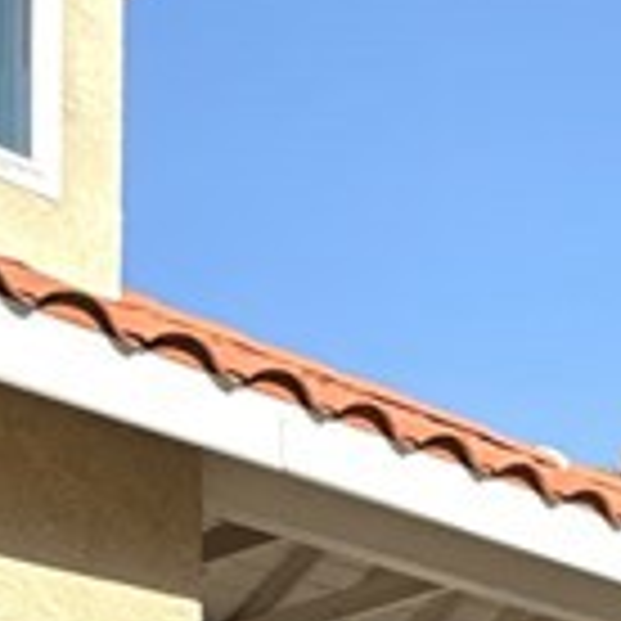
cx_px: 994
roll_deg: +0.3
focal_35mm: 92
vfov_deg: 16.4
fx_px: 1867
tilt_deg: +3.1
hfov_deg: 16.7
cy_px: 1048
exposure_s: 1/1656
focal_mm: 2.22
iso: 64
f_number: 2.2
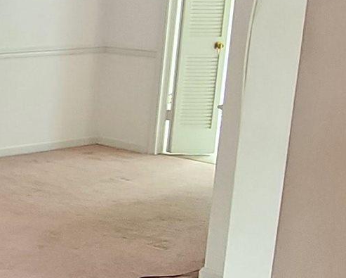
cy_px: 160
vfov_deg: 19.4
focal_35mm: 79
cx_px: -260
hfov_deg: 19.0
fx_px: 809
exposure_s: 1/30
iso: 640
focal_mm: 2.2
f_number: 2.2
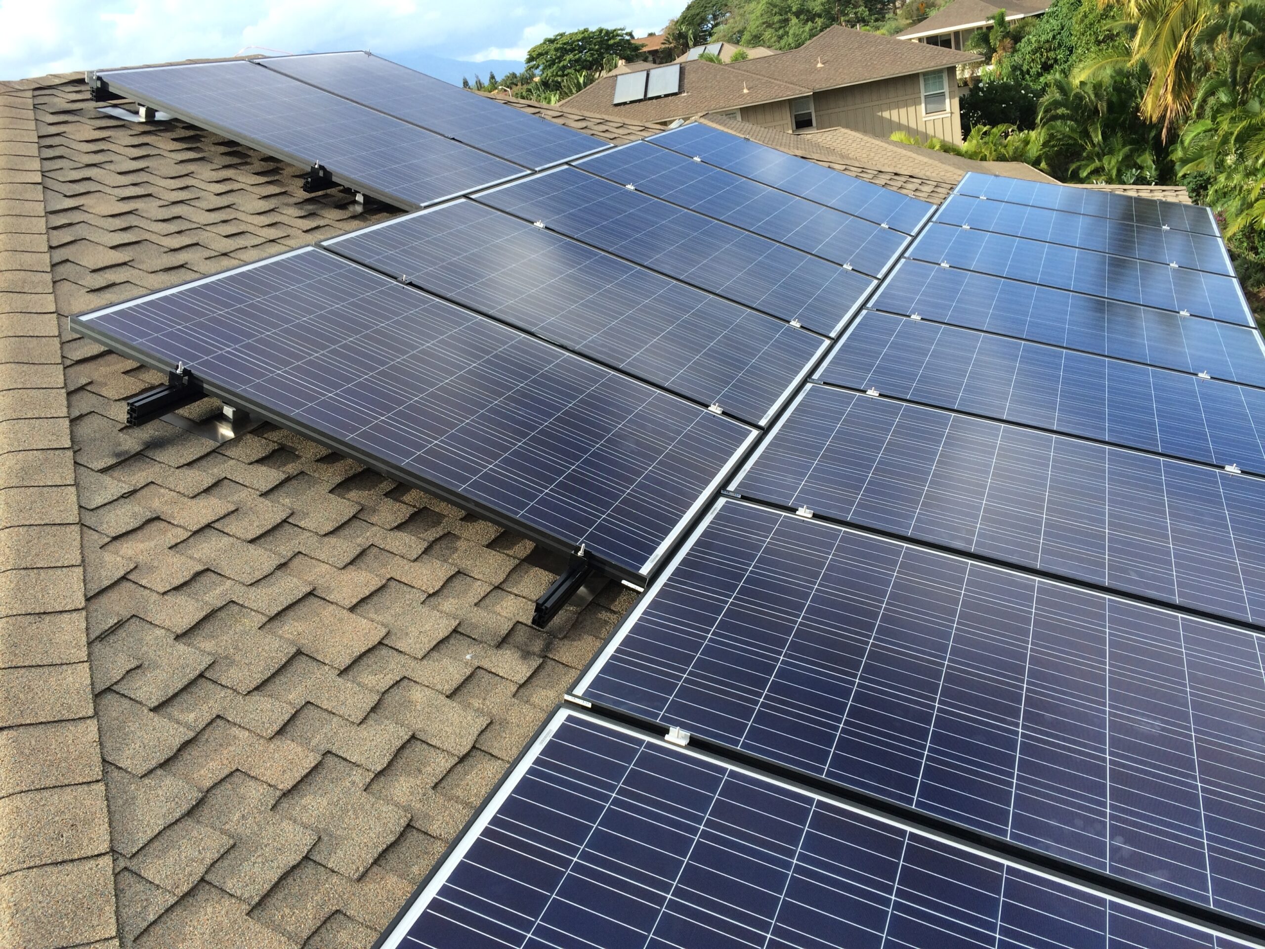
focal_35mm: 30
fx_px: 1096
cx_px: 632
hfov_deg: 60.0
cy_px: 474
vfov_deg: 46.8
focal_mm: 4.12
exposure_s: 1/631
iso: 32
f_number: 2.2
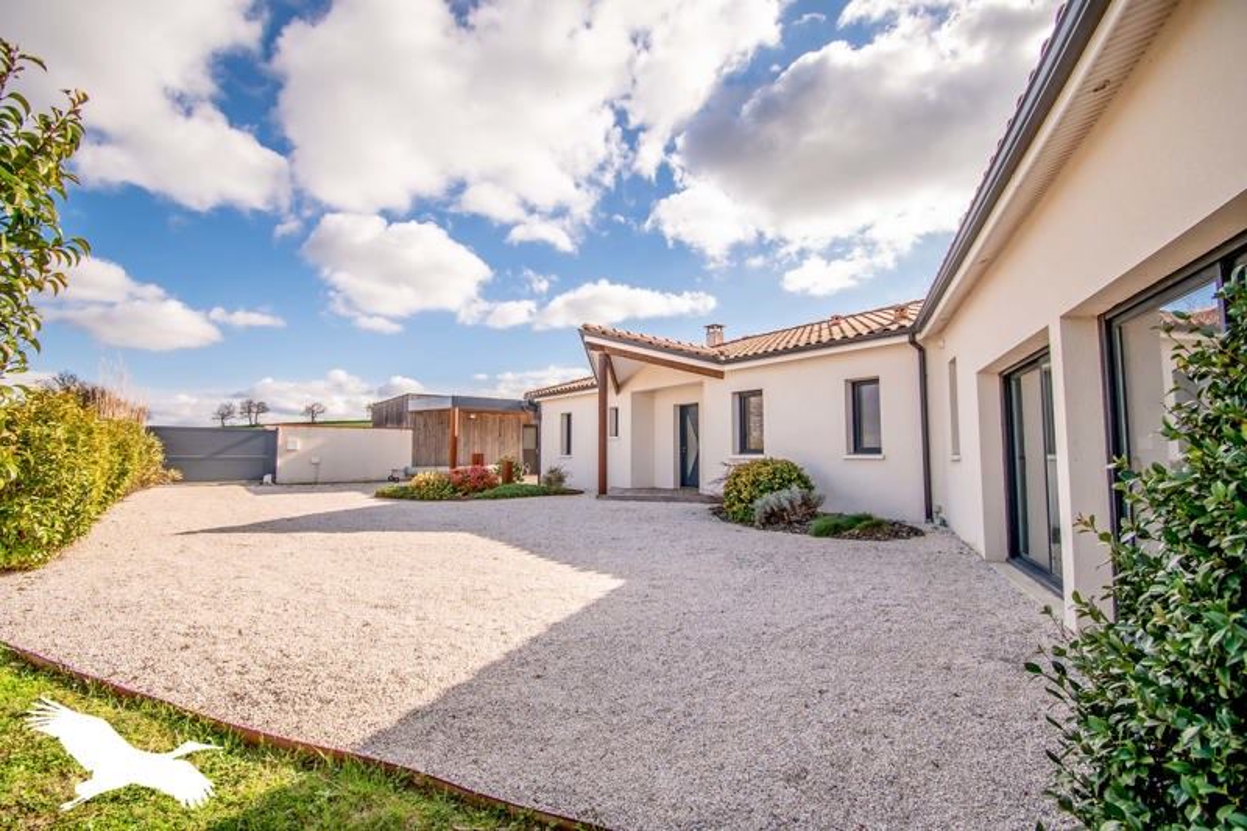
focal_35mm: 15
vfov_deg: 77.3
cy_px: 416
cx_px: 624
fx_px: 519
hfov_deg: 100.4
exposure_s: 1/1000
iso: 200
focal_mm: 10
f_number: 4.5
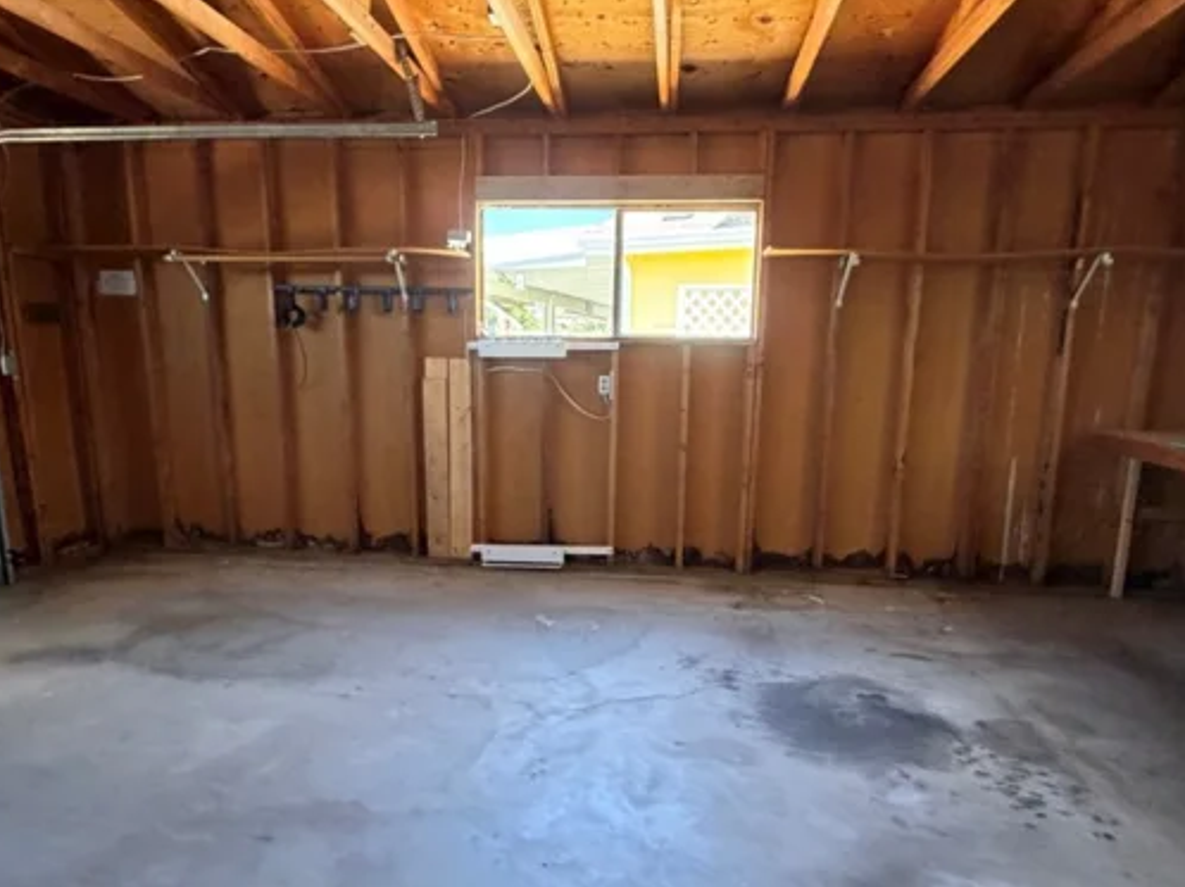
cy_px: 490
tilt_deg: -9.9
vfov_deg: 63.2
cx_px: 603
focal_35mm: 21
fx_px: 719
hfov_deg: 79.0
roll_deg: -3.3
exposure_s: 1/65
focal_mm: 2.22
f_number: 2.2
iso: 320
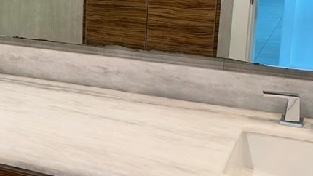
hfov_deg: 27.3
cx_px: -1
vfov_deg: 16.4
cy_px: 40
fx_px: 606
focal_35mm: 73
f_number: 1.8
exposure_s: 1/119
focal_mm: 6.93
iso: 400
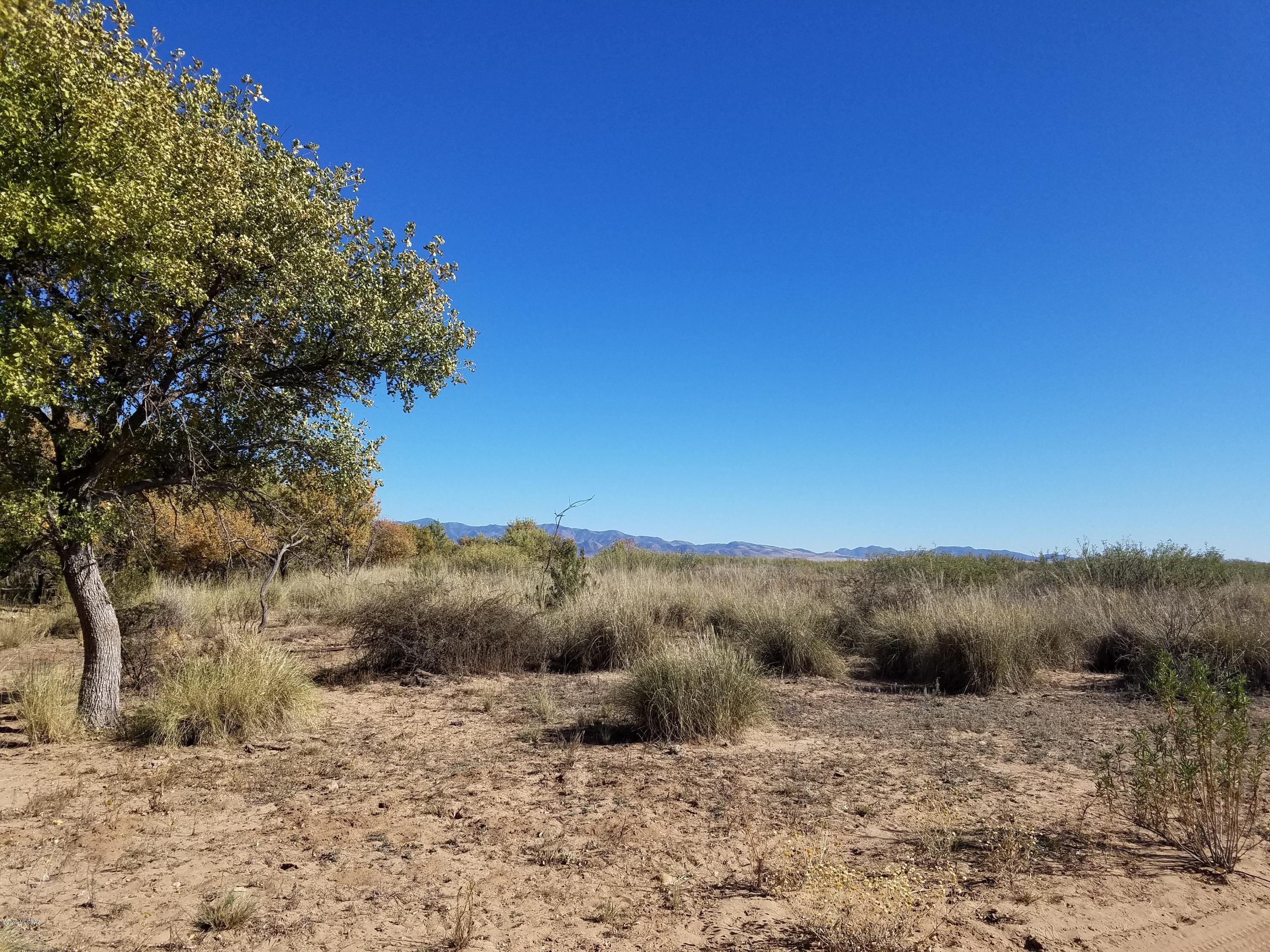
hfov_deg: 67.3
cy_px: 476
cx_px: 635
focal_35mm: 26
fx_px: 954
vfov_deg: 53.1
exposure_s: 1/3432
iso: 50
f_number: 1.7
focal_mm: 4.2
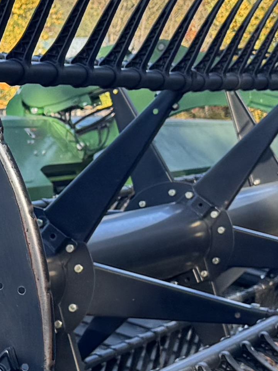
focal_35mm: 143
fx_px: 1532
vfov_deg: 13.7
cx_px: -338
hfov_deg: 9.5
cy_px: 301
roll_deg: +0.4
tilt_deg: -8.1
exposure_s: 1/1131
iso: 80
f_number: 1.78
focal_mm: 6.76
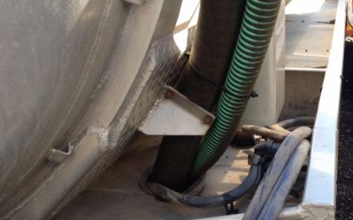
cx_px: 252
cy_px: 156
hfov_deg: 35.1
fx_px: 548
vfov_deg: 22.6
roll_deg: -1.1
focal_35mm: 57
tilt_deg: -21.6
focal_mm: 4.28
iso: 50
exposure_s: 1/268
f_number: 2.4
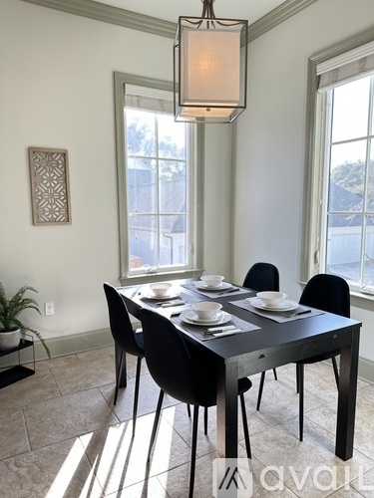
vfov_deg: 71.6
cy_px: 249
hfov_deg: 56.8
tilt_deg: -7.1
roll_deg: +0.4
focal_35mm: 24
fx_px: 346
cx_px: 187
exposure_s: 1/194
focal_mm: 6.86
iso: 80
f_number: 1.78
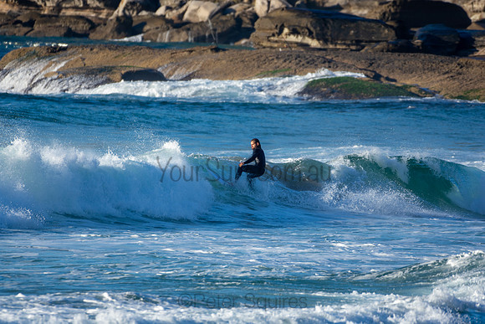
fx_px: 10106
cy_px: 162
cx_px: 242
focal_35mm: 750
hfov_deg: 2.7
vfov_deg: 1.8
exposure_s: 1/640
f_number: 5.6
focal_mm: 500
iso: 160
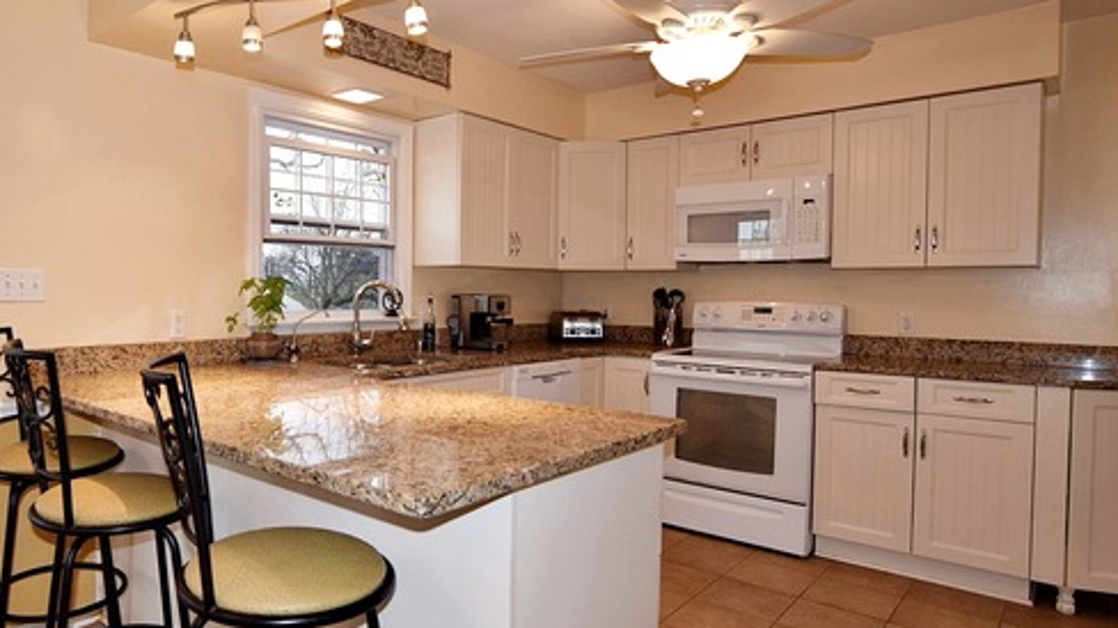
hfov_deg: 77.5
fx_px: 672
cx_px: 394
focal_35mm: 23
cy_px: 304
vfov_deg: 50.0
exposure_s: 1/100
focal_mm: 11
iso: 560
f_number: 5
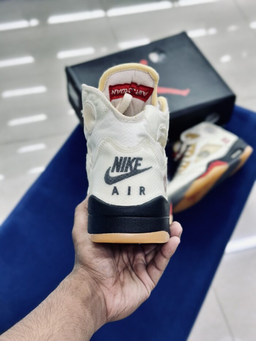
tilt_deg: -54.8
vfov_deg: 39.7
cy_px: 170
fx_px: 473
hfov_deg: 30.3
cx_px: 128
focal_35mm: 48
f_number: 1.78
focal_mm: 6.86
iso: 80
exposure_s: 1/100
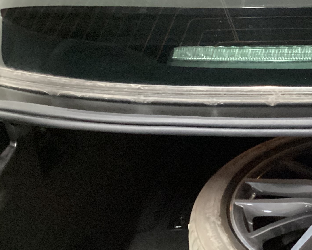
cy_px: 231
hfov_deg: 25.6
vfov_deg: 21.3
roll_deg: +0.3
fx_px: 646
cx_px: 324
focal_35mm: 70
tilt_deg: -37.2
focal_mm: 3.3
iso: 800
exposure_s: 1/20
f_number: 2.4
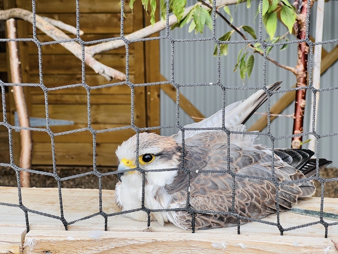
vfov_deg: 19.1
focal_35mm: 77
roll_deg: +1.6
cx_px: 169
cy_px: 127
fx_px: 752
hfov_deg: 25.3
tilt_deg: -10.1
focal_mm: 9
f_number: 2.8
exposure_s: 1/99
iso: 40
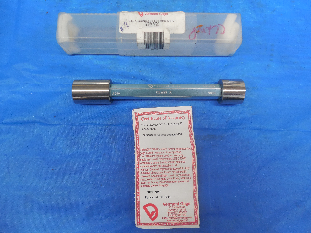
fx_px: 225
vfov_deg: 54.9
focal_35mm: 25
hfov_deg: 69.4
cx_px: 156
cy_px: 116
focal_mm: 4.5
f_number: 3.3
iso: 280
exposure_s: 1/30
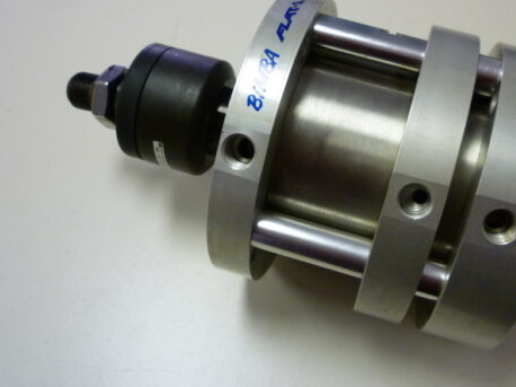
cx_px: 330
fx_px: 566
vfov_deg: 37.6
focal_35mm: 38
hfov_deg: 48.4
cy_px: 170
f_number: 3.3
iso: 400
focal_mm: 5.2
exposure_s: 1/30
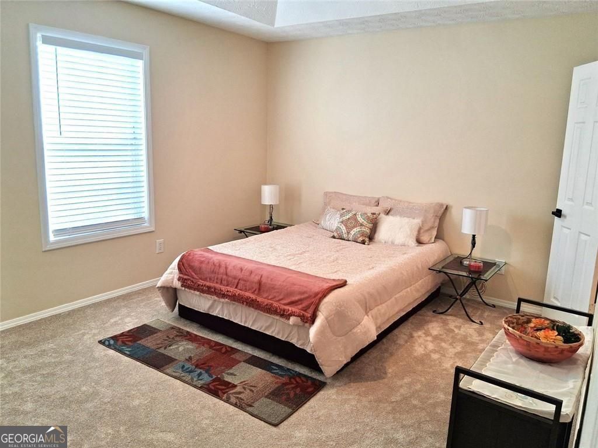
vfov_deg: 53.1
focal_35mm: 26
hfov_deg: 67.3
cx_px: 299
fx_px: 449
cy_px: 224
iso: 80
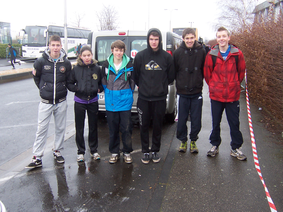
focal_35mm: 36
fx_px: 294
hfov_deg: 51.4
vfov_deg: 39.7
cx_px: 142
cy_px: 106
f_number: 3.4
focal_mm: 5.6
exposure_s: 1/90
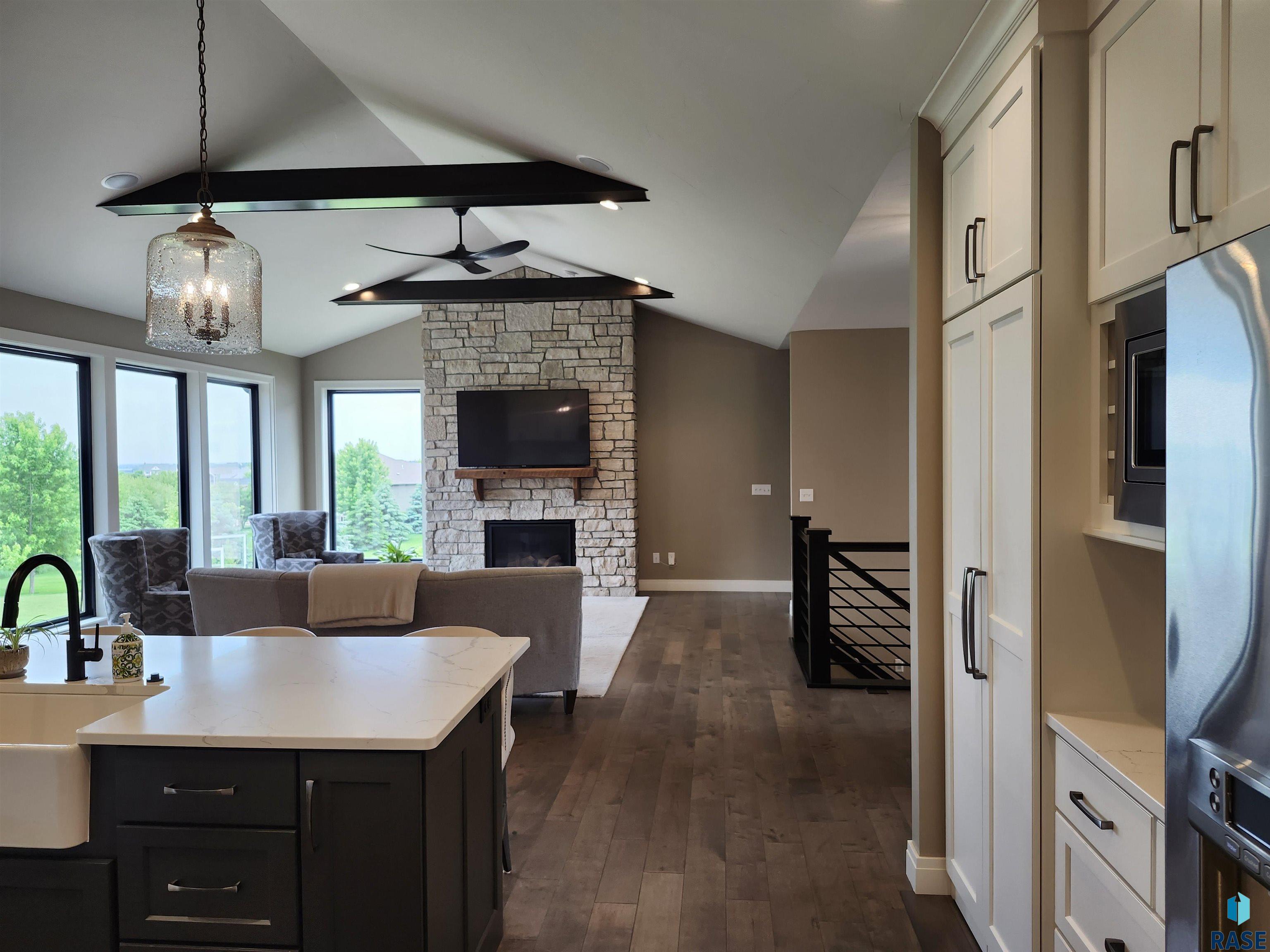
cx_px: 635
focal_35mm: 23
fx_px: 844
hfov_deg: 73.9
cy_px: 476
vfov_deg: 58.9
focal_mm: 5.54
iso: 125
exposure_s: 1/120
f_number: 1.8
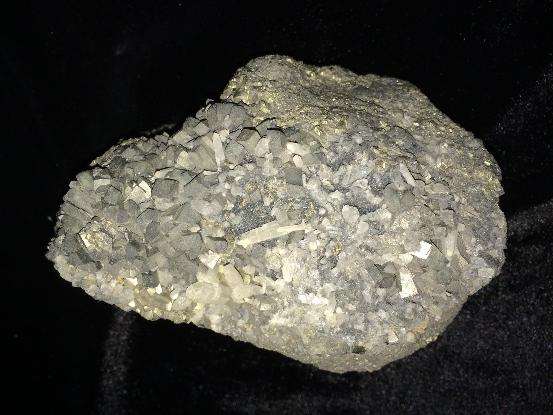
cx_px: 276
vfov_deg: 46.8
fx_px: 479
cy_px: 208
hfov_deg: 60.0
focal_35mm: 30
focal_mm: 4.12
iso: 32
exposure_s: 1/160
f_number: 2.2
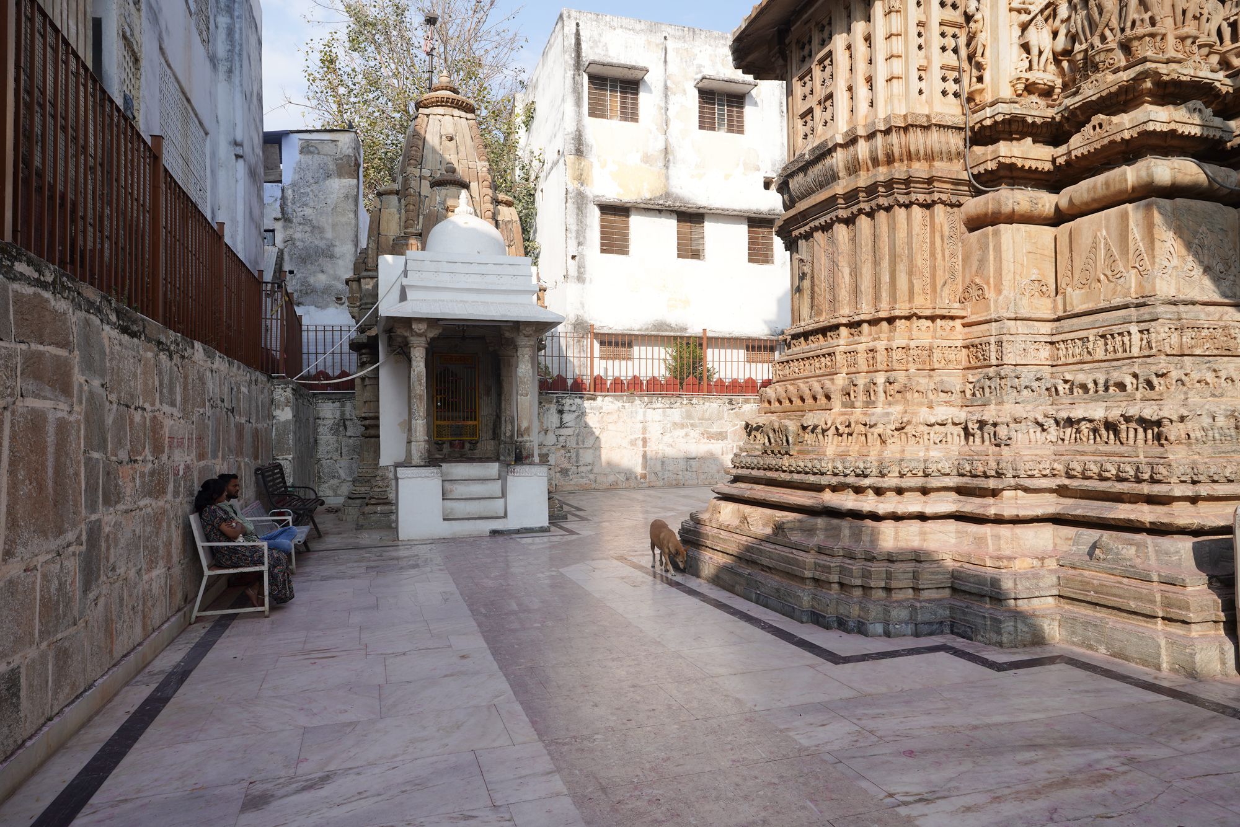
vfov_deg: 53.1
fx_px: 827
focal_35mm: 24
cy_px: 414
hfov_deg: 73.7
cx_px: 620
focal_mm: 24
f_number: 11
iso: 100
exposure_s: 1/100
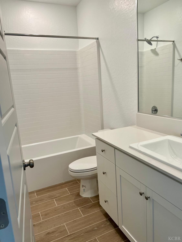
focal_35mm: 26
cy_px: 121
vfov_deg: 67.3
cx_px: 91
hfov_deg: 53.1
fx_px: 182
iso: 64
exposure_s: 1/120
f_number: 1.5
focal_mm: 5.7
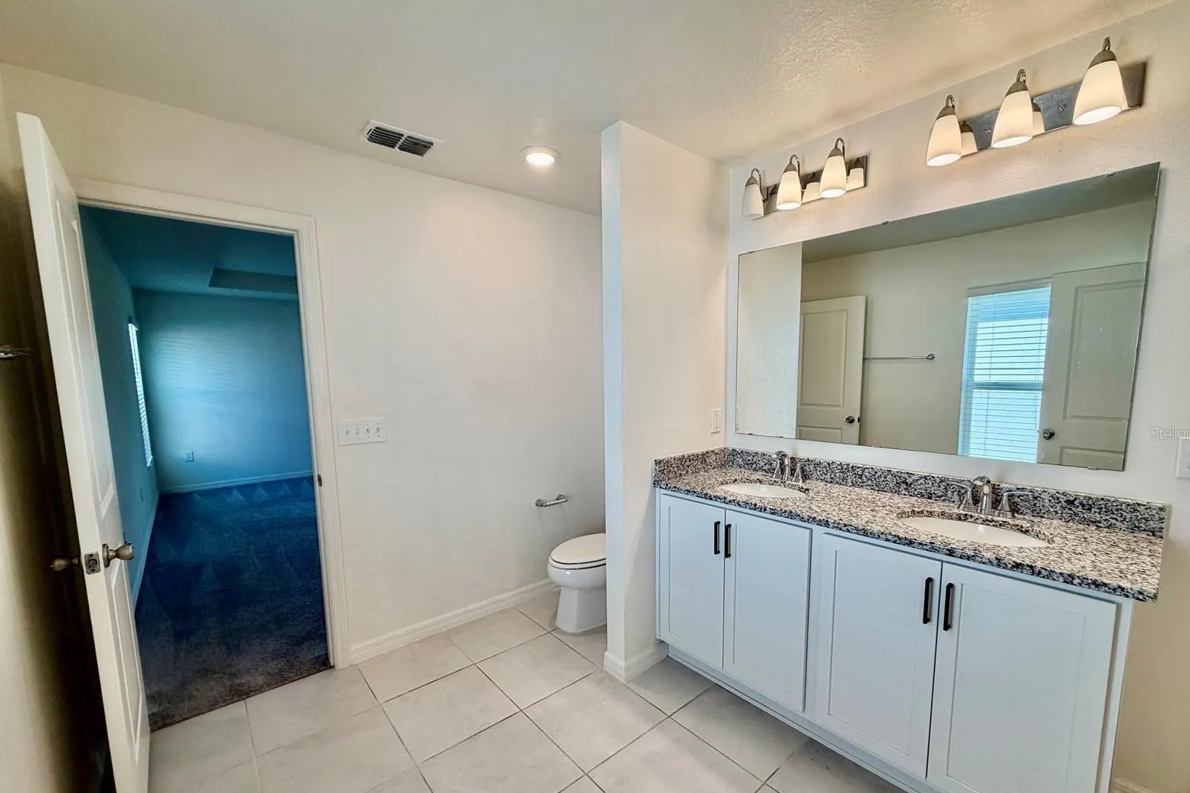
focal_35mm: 15
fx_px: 496
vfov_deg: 77.1
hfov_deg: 100.4
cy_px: 433
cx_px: 610
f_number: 2.2
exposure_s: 1/120
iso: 64
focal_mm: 2.22
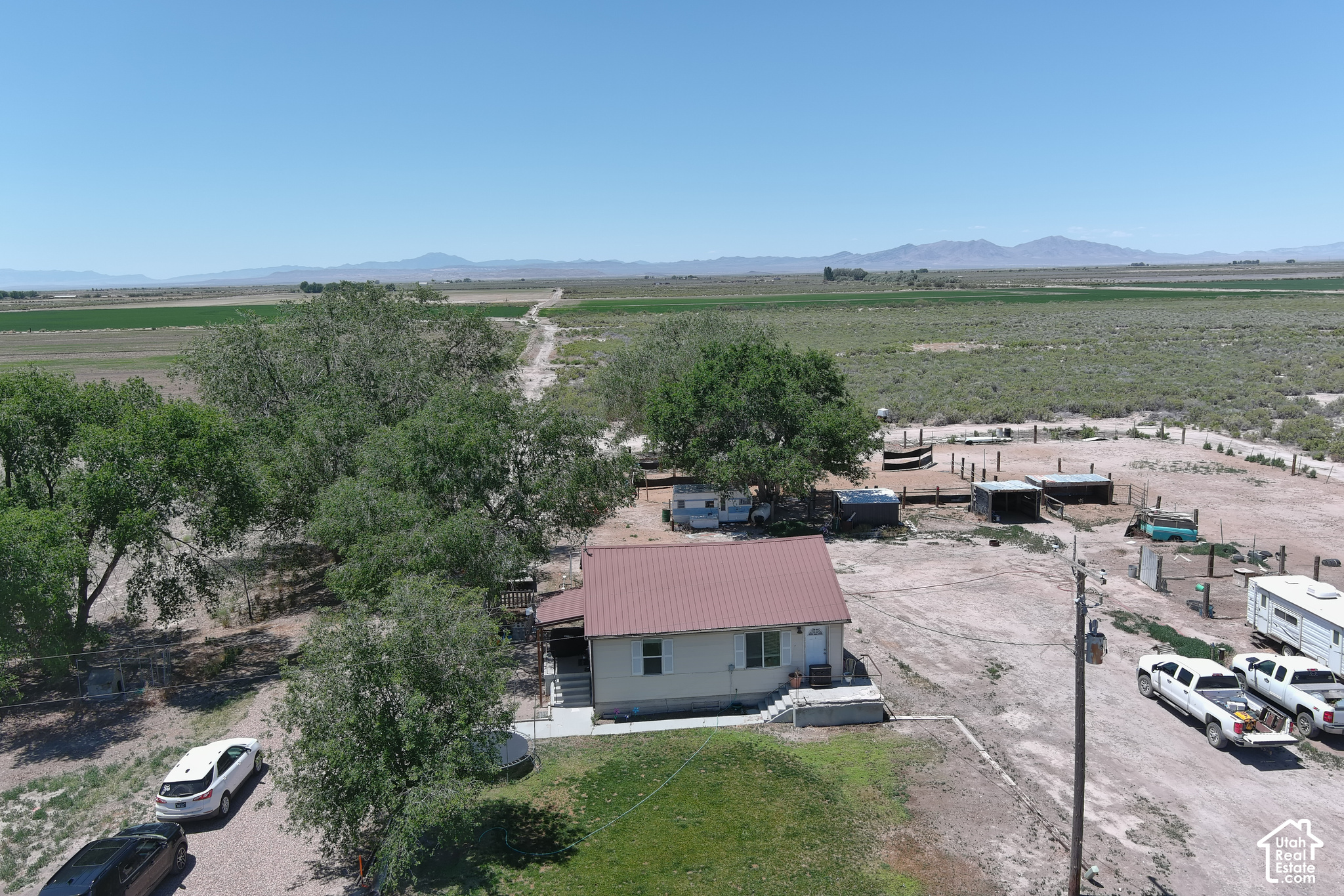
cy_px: 448
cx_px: 672
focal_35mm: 29
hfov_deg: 63.7
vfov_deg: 45.0
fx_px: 1083
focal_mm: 10.13
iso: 100
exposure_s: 1/1250
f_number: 2.8
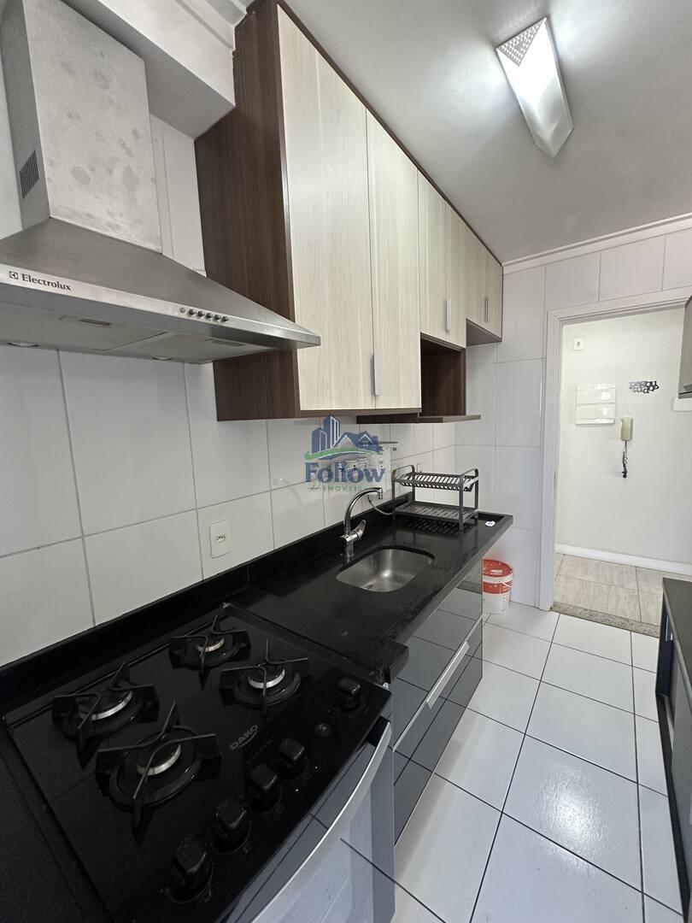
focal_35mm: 14
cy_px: 462
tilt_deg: -6.1
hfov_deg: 85.7
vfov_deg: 102.1
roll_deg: +1.5
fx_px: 373
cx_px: 346
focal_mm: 2.22
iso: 250
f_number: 2.2
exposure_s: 1/60
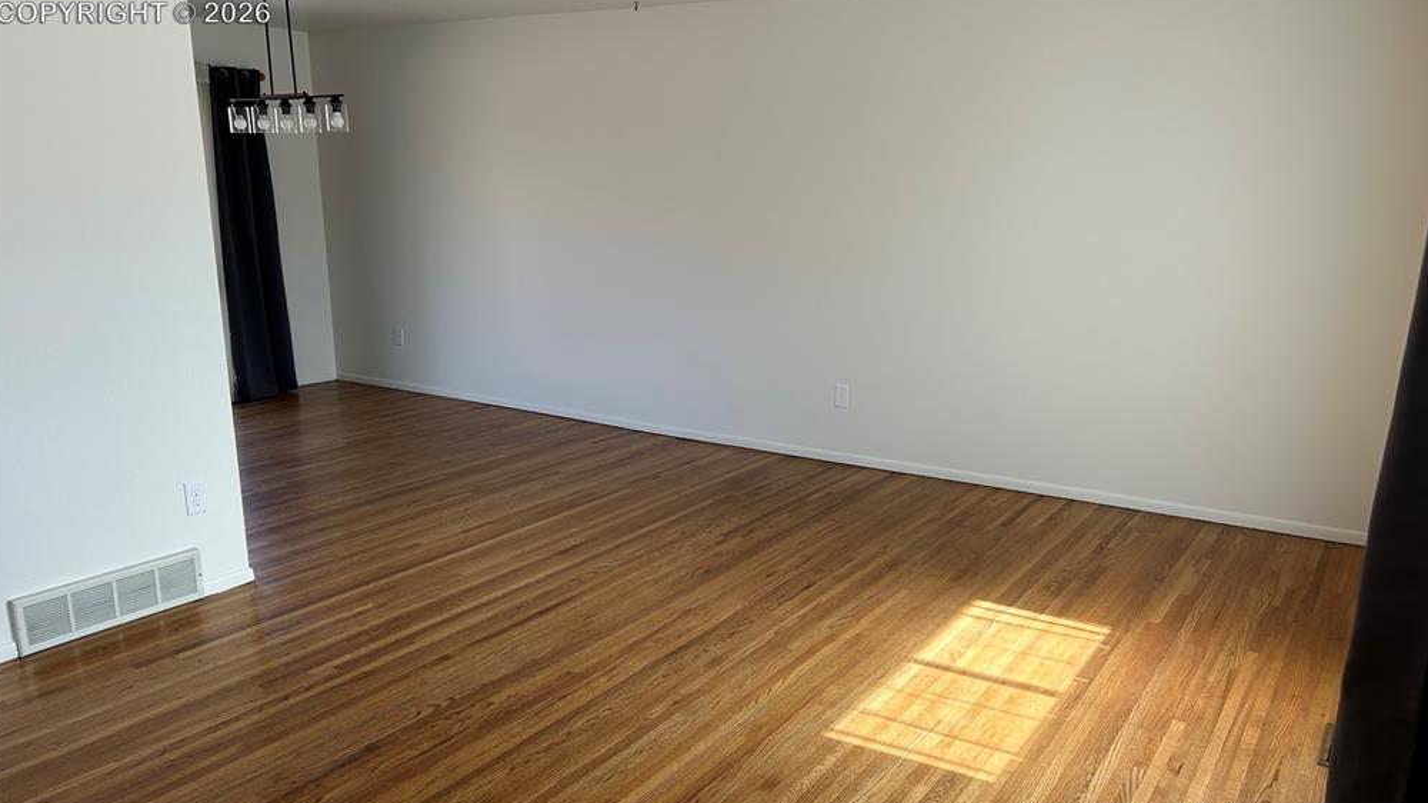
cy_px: 492
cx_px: 721
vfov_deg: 39.9
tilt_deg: -16.5
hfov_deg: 66.1
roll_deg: -0.4
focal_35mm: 29
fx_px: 1098
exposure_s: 1/121
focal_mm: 5.7
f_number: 1.5
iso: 50
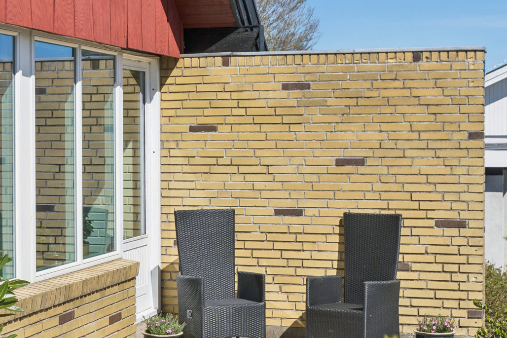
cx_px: 193
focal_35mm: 73
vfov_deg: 18.5
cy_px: 260
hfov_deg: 27.6
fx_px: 1027
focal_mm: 25
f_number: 8
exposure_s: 1/800
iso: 200
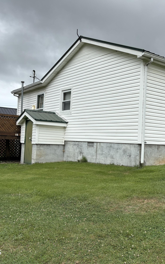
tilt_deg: +2.1
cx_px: 122
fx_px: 266
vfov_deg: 52.7
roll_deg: -1.8
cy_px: 131
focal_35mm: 37
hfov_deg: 33.8
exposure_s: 1/2747
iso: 50
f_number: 1.6
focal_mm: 5.96
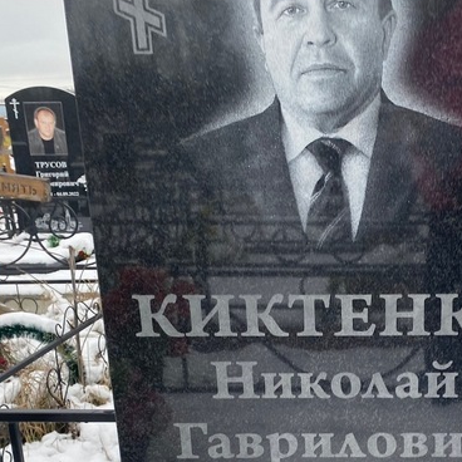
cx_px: 355
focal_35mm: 50
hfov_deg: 33.2
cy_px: 358
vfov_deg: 33.2
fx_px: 755
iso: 32
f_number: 1.8
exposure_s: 1/139
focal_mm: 4.25
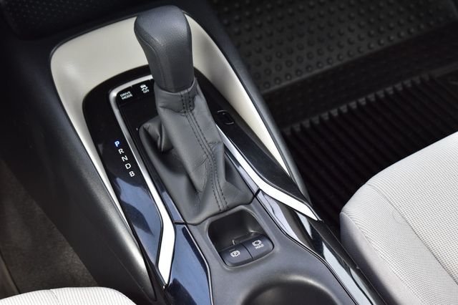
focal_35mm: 82
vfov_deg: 16.5
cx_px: 229
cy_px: 152
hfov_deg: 24.6
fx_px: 1049
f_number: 8
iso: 400
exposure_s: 1/60
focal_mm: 55
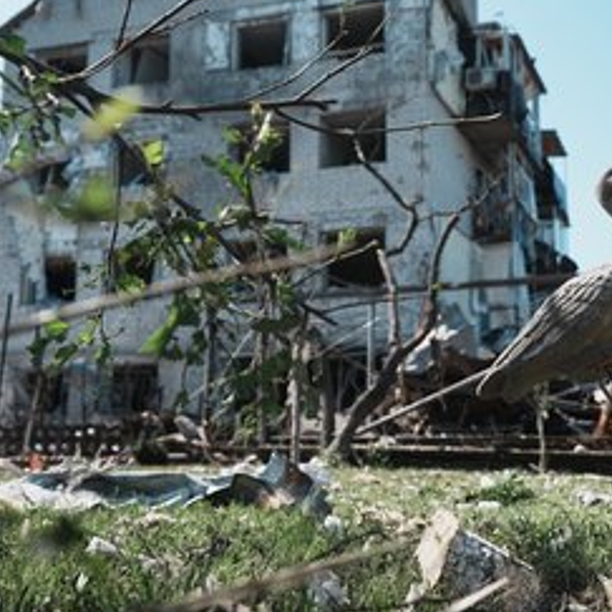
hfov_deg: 33.7
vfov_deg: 34.7
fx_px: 980
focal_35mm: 49
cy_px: 295
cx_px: 484
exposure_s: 1/800
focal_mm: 35
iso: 100
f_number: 5
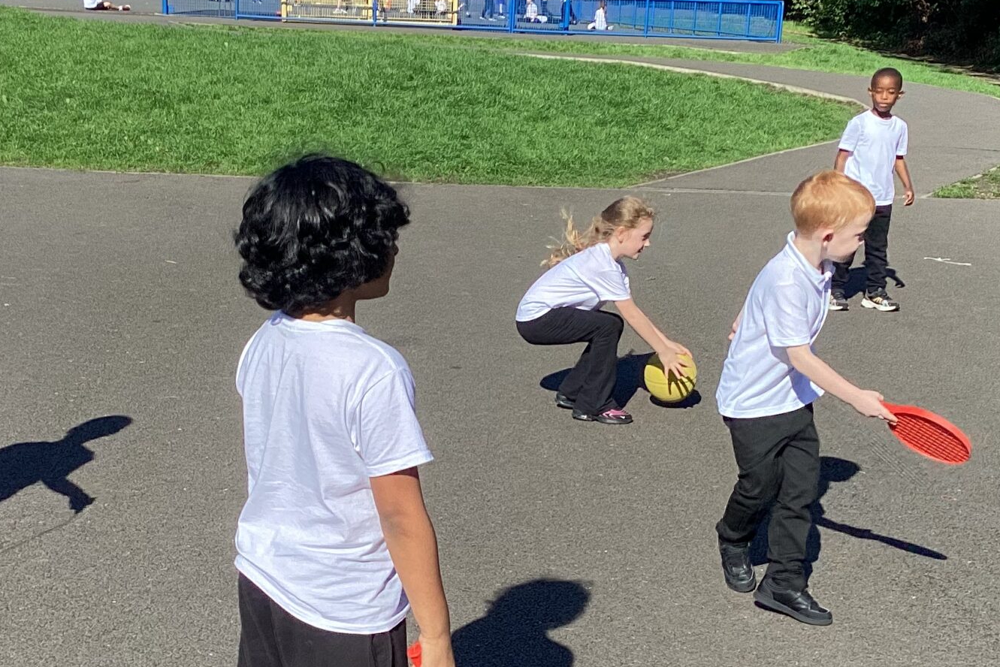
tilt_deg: -13.2
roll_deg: -1.8
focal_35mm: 62
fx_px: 1722
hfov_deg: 32.4
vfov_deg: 21.9
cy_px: 433
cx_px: 488
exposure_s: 1/1018
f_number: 2.4
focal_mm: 3.3
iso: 25
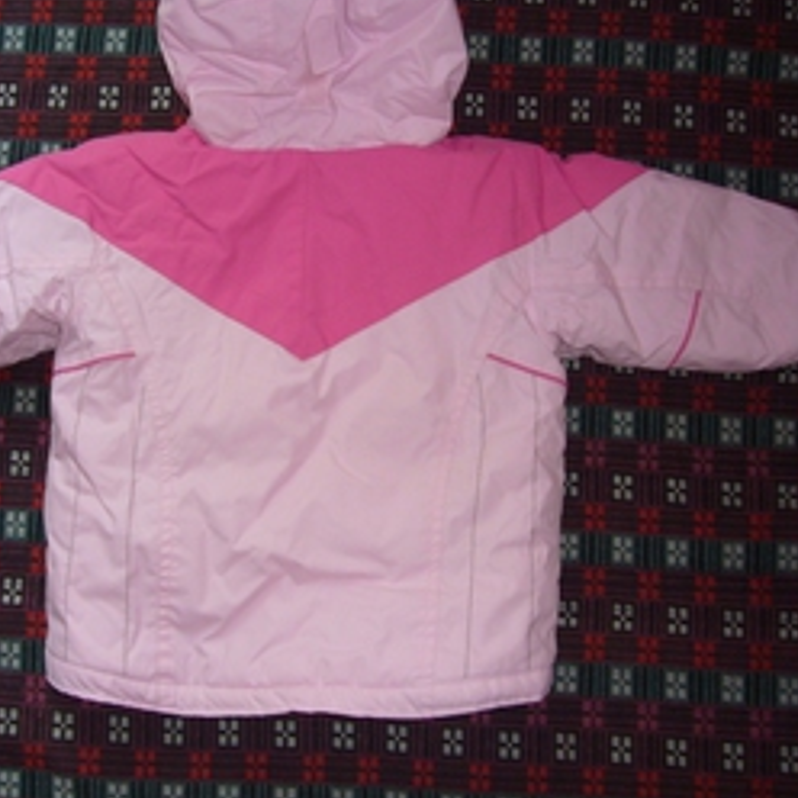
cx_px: 306
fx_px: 1174
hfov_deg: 37.4
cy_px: 370
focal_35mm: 45
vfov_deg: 37.5
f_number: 2.8
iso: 100
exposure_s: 1/30
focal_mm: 4.6
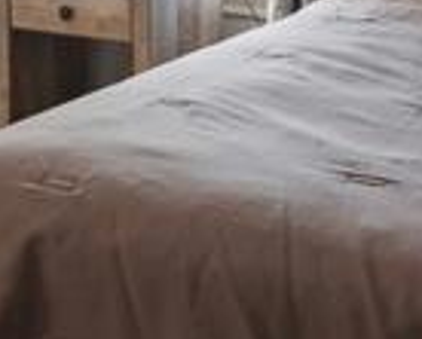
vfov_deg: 12.8
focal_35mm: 111
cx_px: 92
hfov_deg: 17.2
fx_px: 1389
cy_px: -244
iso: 200
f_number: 5.6
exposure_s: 1/5
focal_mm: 16
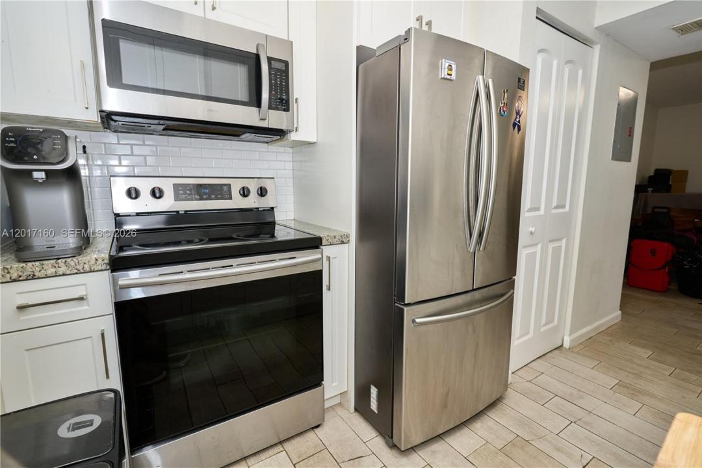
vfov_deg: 70.4
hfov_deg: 93.3
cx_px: 351
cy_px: 234
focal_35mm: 17
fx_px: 331
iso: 1000
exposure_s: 1/125
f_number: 8
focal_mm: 17
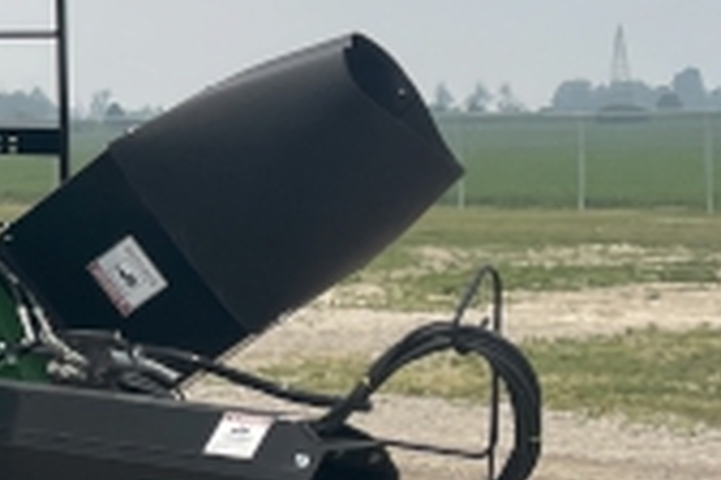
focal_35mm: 129
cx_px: -627
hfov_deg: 13.9
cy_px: 86
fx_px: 2583
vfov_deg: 10.6
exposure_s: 1/4831
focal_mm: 4.2
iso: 32
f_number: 1.6
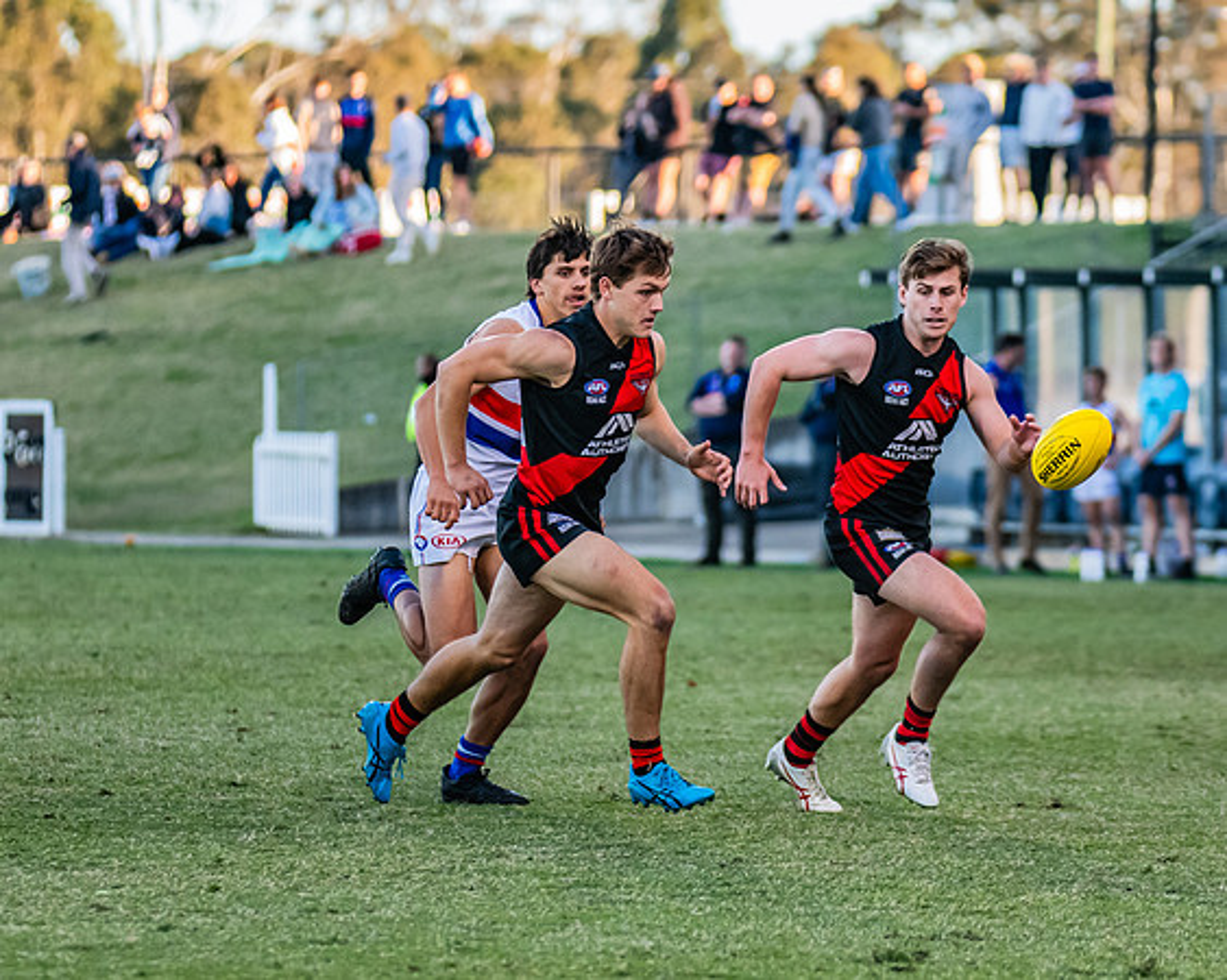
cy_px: 529
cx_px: 768
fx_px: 11591
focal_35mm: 319
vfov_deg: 4.8
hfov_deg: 6.1
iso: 2000
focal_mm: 195
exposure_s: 1/1600
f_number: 4
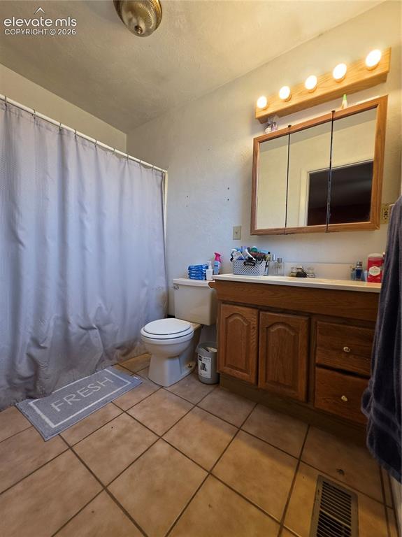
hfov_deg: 89.9
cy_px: 268
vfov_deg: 106.2
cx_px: 201
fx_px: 202
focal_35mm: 13
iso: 64
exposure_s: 1/120
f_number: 1.9
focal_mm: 2.2
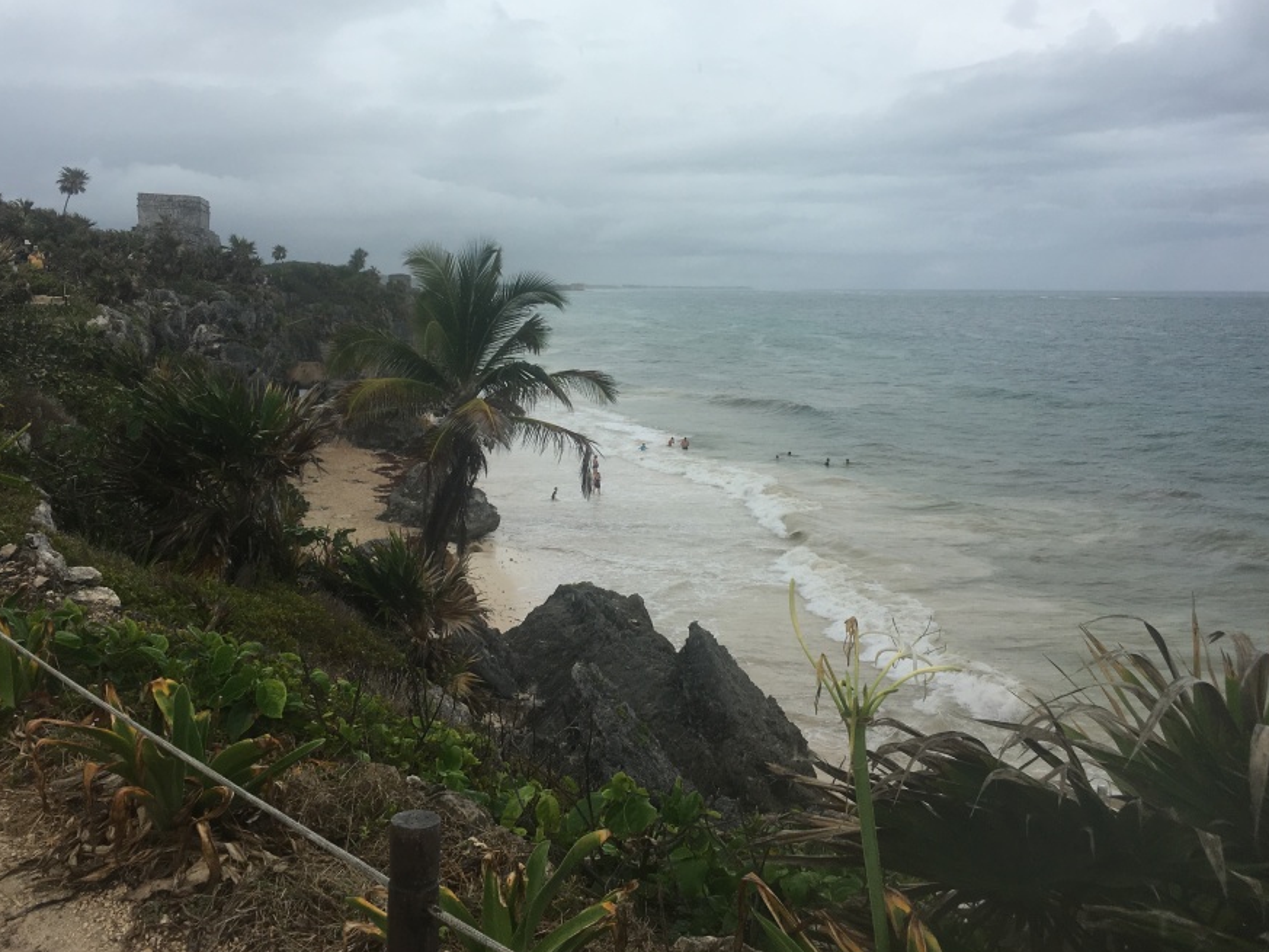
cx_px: 599
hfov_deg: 53.9
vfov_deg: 41.7
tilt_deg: -4.7
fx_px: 1247
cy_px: 413
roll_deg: -0.9
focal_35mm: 34
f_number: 2.2
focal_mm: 4.15
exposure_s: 1/1202
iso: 25
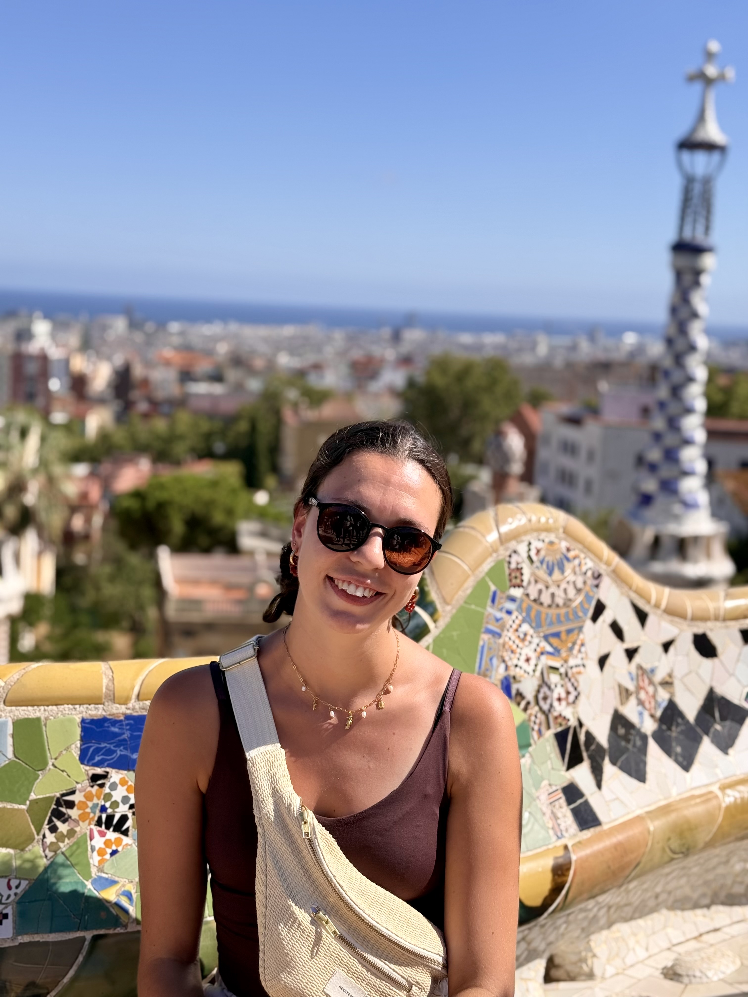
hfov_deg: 30.3
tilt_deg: -8.0
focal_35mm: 48
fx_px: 1383
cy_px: 498
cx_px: 374
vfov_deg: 39.7
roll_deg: -2.7
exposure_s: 1/4329
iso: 64
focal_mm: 6.76
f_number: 1.78
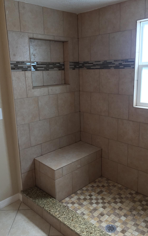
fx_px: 200
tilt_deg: -14.1
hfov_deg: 40.5
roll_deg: +1.3
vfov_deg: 61.2
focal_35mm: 31
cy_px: 118
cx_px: 83
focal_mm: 4.15
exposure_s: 1/40
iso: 32
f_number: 2.2
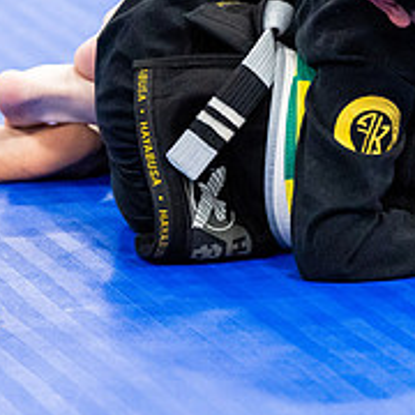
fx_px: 5141
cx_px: 470
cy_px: 52
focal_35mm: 379
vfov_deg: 4.6
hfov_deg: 4.6
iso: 6400
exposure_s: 1/500
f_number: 2.8
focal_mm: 138
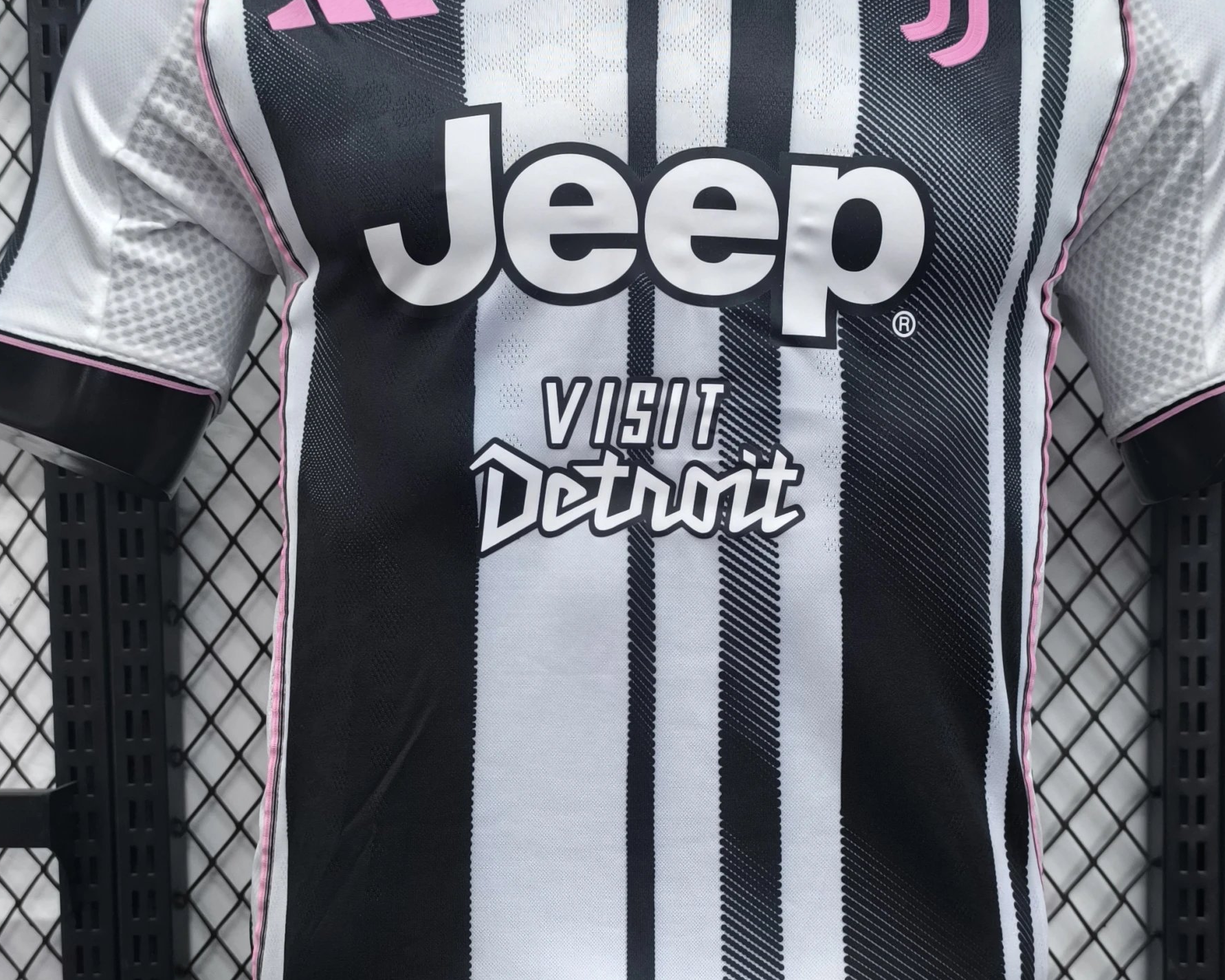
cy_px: 610
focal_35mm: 43
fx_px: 1559
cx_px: 672
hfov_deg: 42.8
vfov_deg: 34.7
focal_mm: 6.14
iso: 500
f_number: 1.65
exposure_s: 1/50
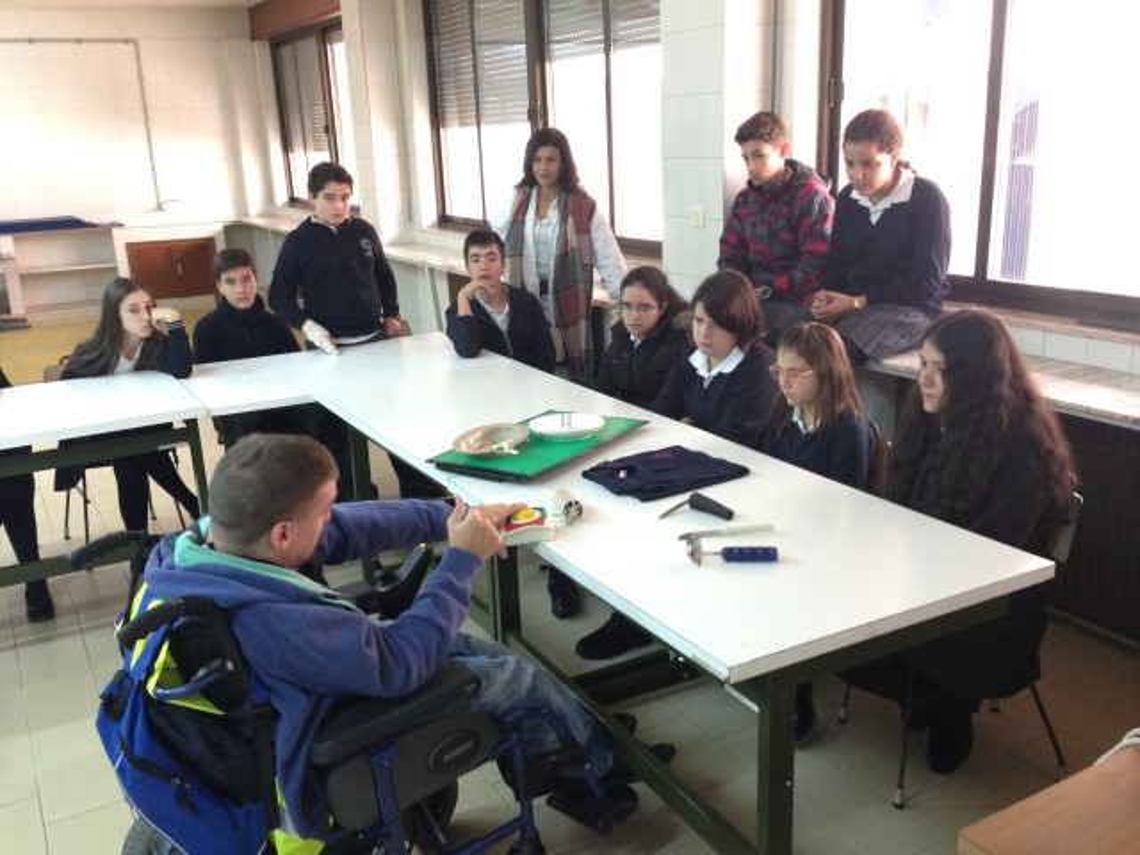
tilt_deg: -15.9
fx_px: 1087
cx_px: 570
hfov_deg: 55.4
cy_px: 428
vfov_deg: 42.9
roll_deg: +1.9
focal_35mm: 33
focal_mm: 4.12
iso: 250
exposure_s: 1/20
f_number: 2.4
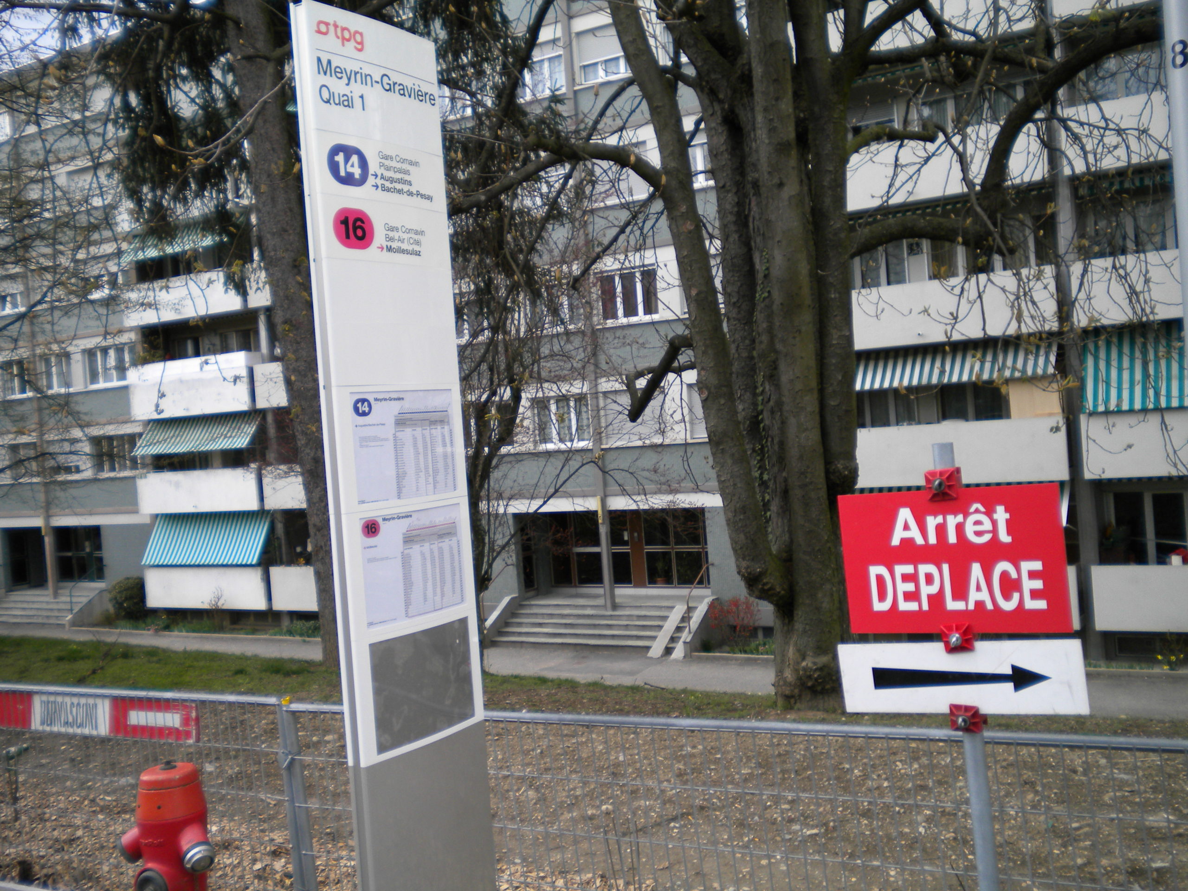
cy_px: 446
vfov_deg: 40.7
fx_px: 1201
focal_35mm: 35
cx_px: 594
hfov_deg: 52.6
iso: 80
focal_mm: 6.3
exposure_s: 1/118
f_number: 3.1
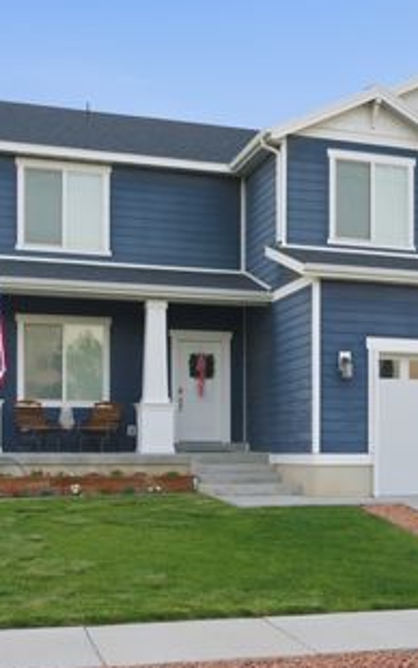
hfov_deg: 25.0
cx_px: 328
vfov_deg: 39.6
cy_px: 348
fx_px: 929
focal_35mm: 51
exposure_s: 1/320
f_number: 4.5
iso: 500
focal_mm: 31
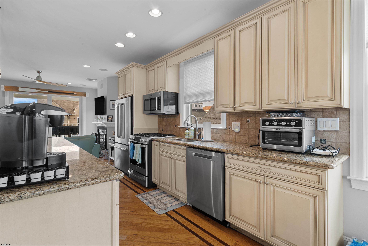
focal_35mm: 16
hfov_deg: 96.7
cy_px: 123
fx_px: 164
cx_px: 184
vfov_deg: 73.7
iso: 200
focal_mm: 16
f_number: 14
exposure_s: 1/2.5
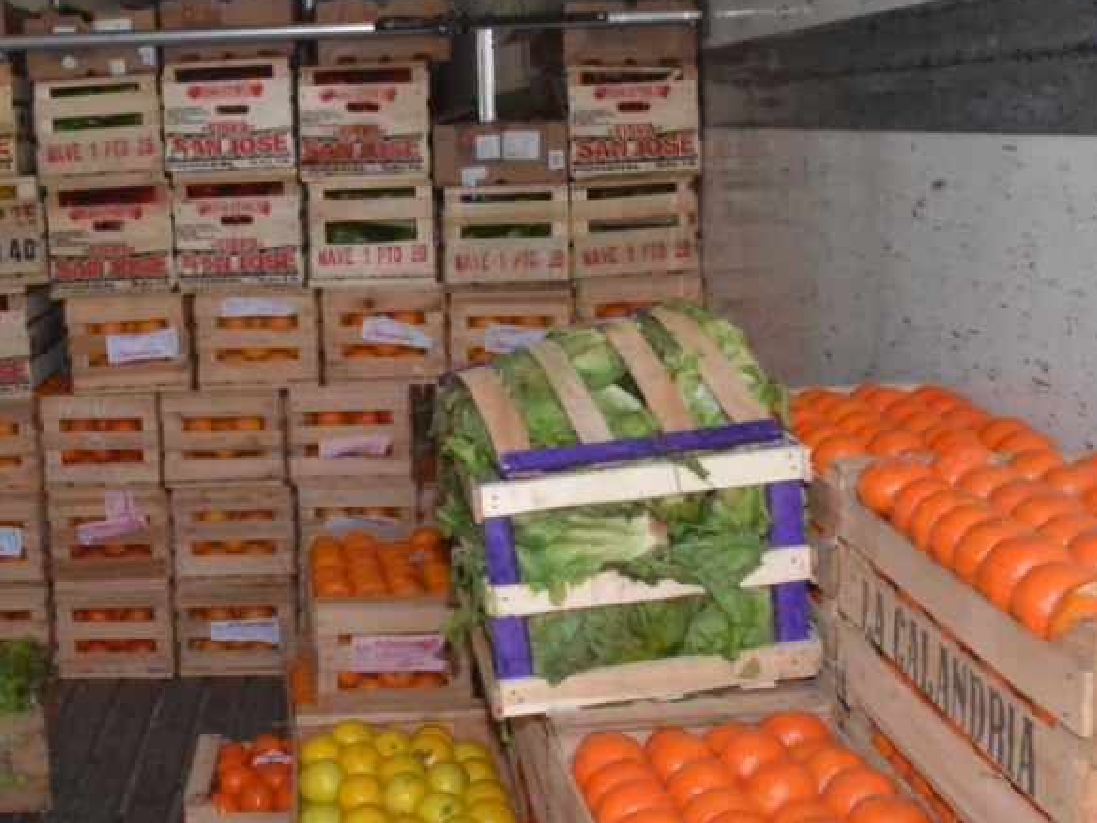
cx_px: 211
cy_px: 405
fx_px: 1458
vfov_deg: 31.5
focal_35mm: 46
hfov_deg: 39.5
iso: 6400
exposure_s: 1/250
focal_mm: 18
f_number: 20
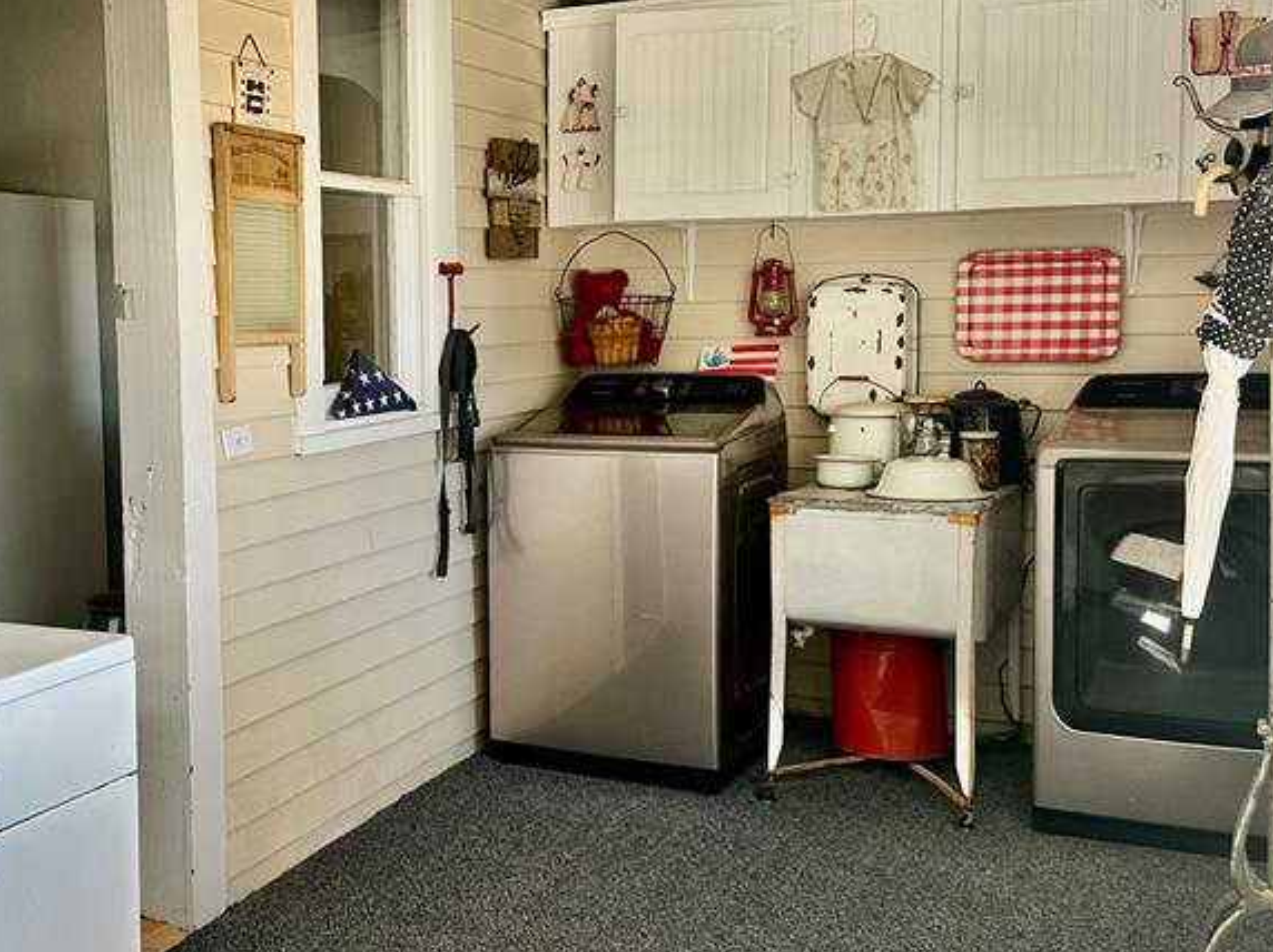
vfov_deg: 33.5
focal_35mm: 43
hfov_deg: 43.2
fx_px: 1580
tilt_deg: -4.7
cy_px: 459
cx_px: 414
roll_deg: +0.9
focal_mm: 6.86
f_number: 1.78
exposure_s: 1/121
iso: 100
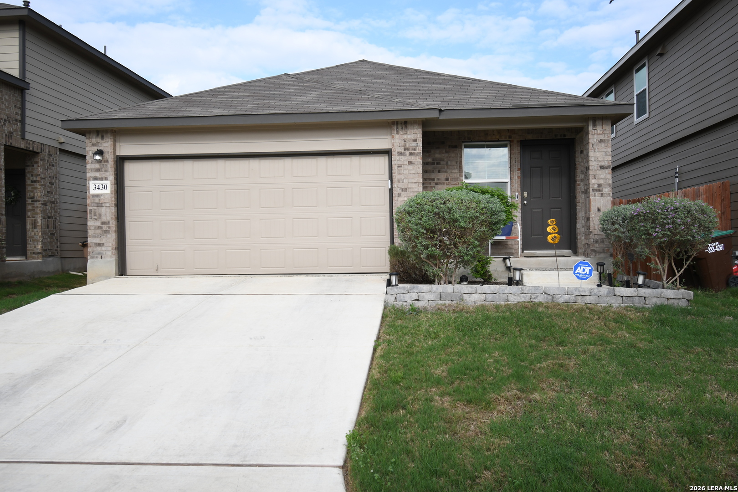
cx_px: 369
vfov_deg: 43.6
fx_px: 615
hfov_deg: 61.9
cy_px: 246
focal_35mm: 30
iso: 200
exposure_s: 1/500
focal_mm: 20
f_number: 5.6
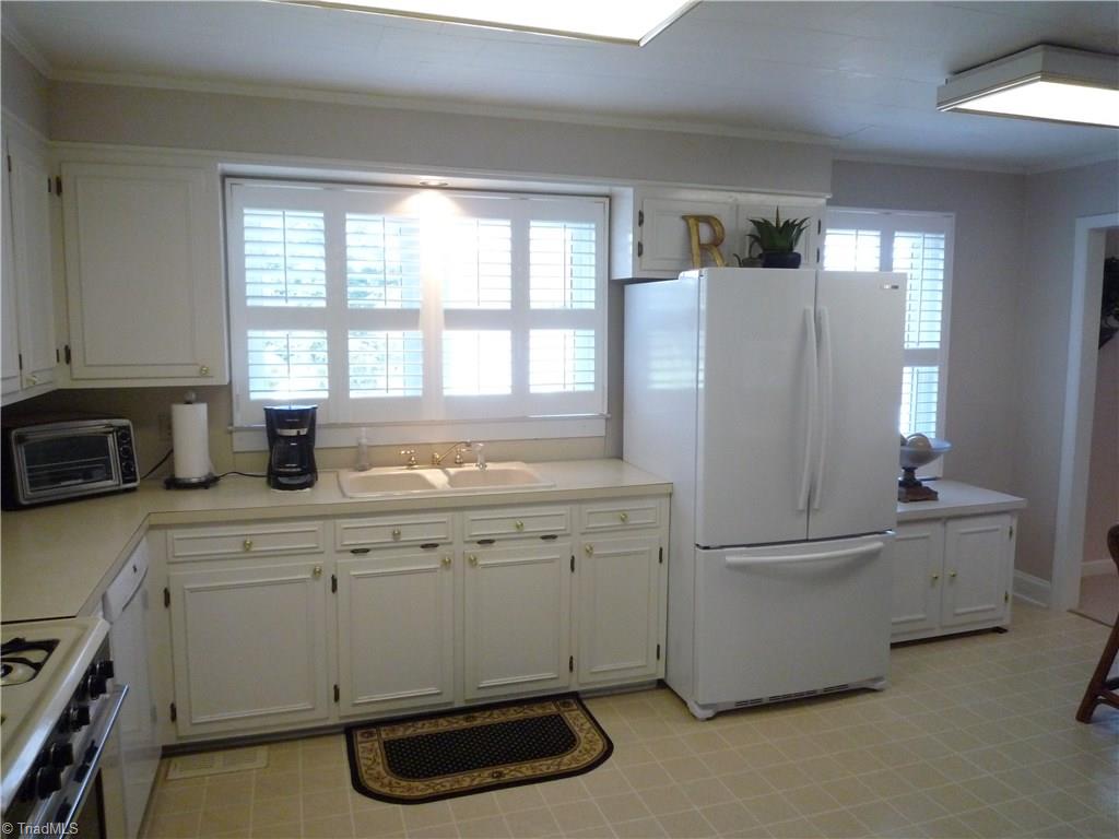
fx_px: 808
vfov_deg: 54.9
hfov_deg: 69.4
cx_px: 560
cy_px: 420
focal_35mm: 25
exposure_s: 1/80
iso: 400
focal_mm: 4.4
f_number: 2.8
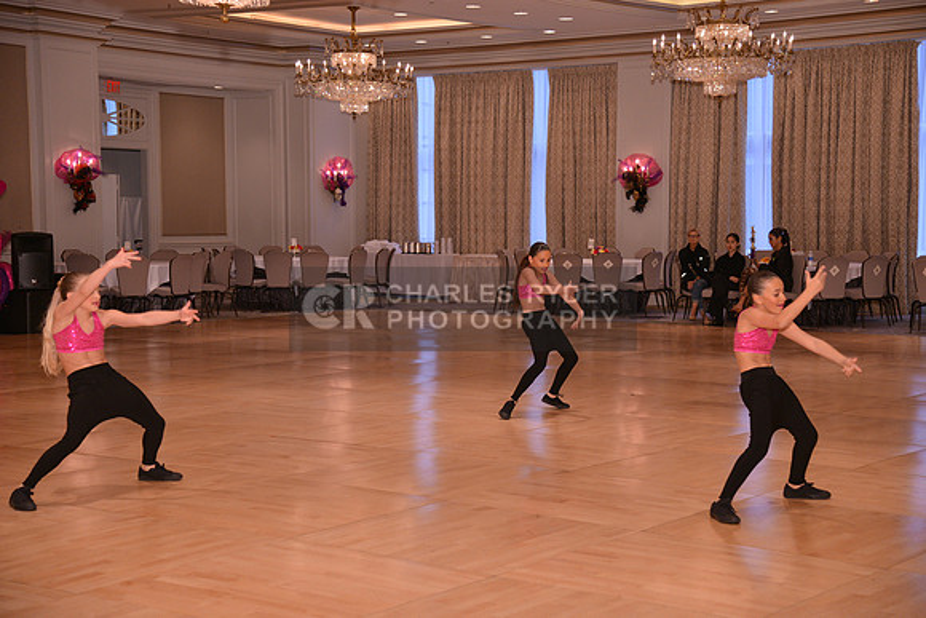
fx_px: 1672
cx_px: 463
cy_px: 309
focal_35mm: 65
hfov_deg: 31.0
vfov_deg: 20.9
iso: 1250
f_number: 4.5
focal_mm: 65
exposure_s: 1/250
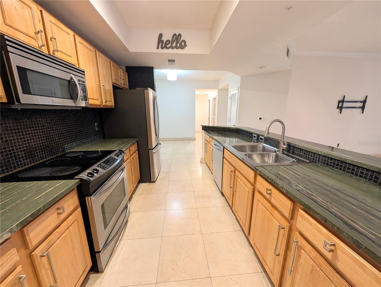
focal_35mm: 12
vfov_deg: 94.6
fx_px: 132
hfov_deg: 110.5
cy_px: 144
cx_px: 190
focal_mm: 2.02
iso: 162
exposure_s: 1/40
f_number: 1.7
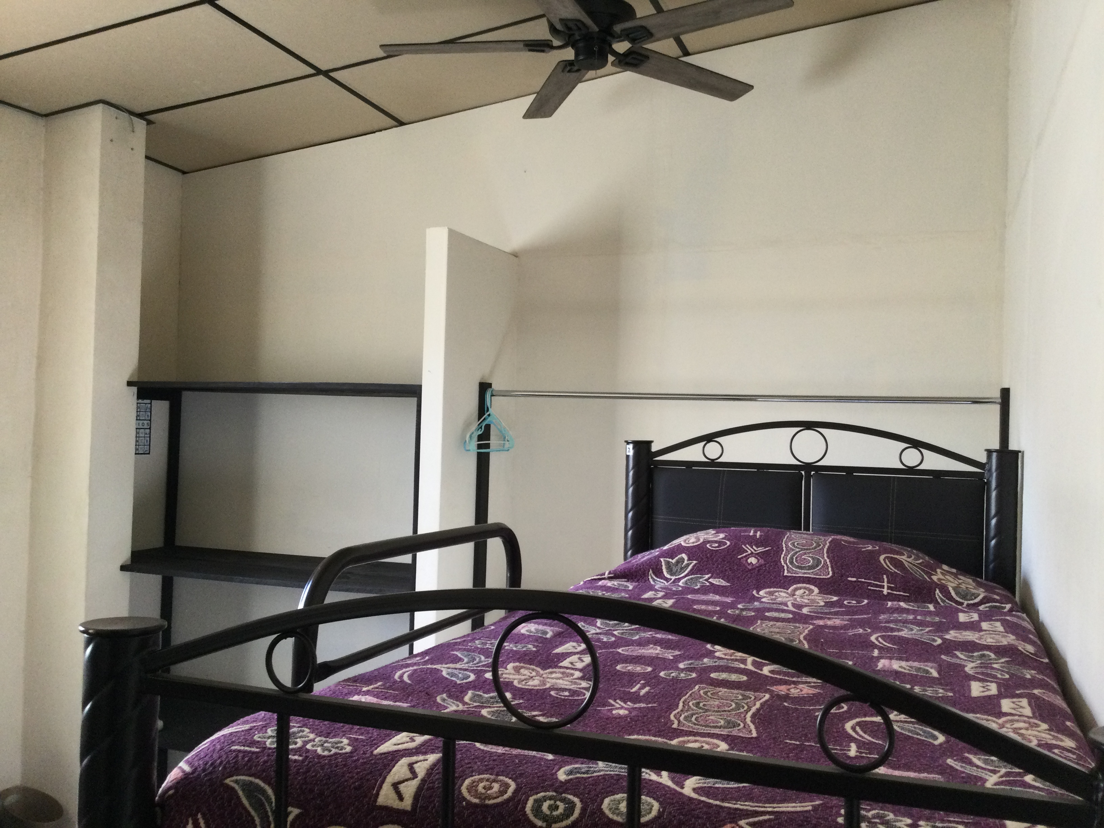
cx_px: 552
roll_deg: -3.1
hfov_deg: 58.4
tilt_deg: +1.3
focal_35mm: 31
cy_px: 414
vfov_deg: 45.4
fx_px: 989
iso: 80
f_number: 2.4
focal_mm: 3.3
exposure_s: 1/30
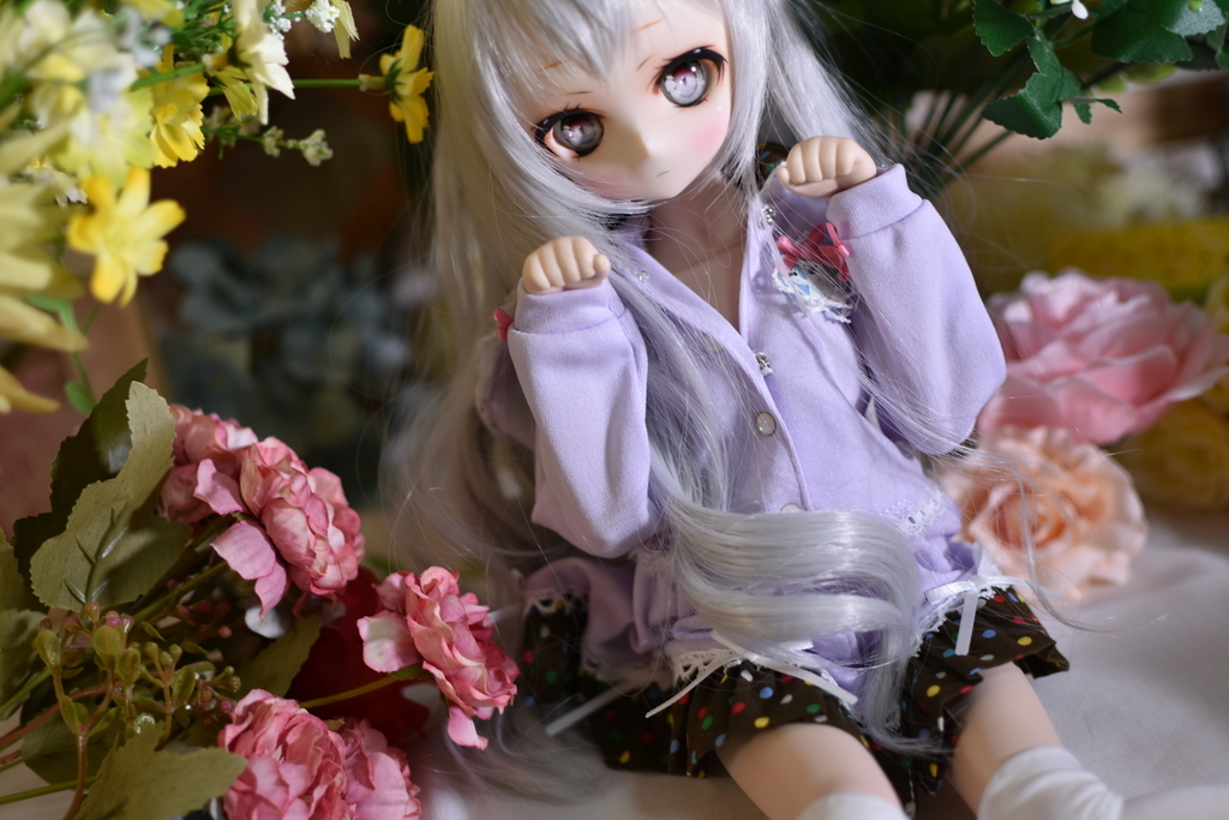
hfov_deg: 37.8
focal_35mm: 52
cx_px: 614
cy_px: 410
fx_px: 1792
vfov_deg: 25.8
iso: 100
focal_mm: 35
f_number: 1.8
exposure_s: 1/80
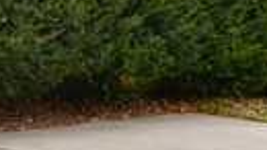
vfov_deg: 6.4
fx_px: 1316
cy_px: -89
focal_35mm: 186
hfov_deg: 10.5
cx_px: -296
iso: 100
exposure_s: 1/200
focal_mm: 24
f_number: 7.1
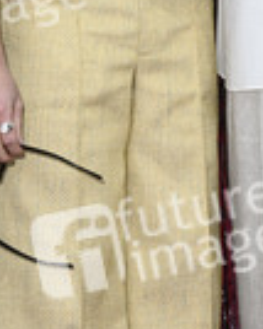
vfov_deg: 10.8
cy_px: -128
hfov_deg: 8.8
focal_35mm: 174
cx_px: 229
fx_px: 1695
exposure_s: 1/320
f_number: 5.6
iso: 400
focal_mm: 62
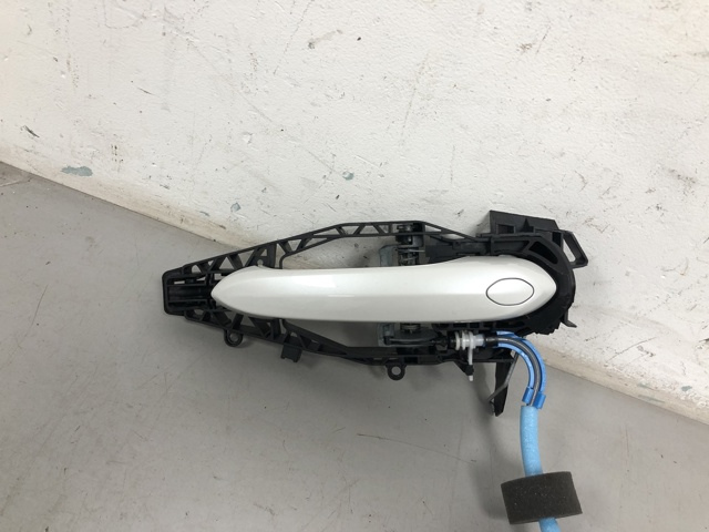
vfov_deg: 49.7
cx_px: 354
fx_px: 573
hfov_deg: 63.4
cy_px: 266
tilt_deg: -46.5
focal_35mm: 28
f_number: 1.8
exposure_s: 1/33
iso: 32
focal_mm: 4
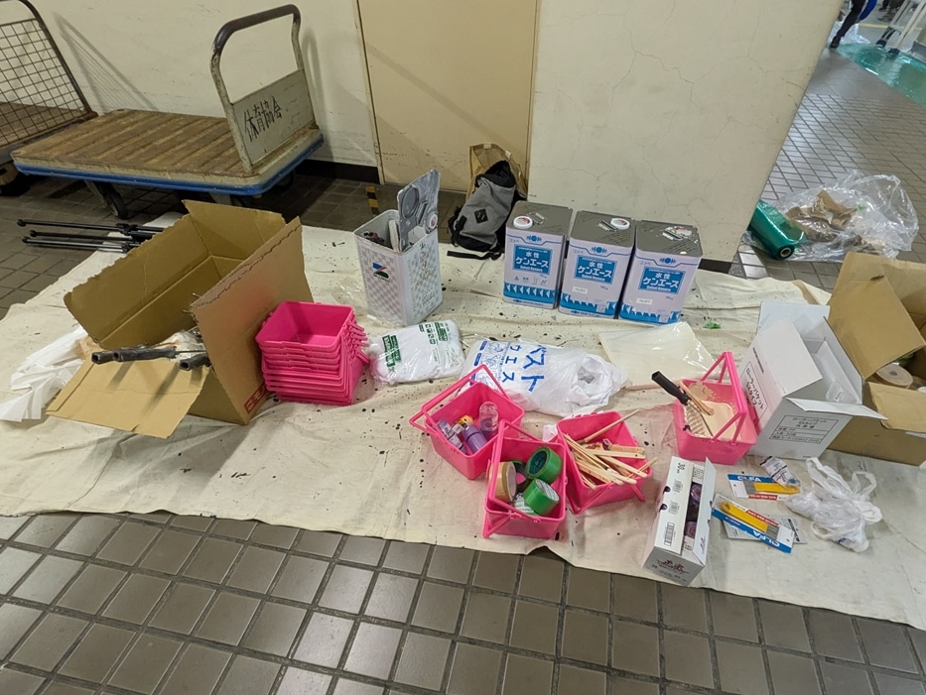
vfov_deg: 71.5
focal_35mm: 18
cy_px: 384
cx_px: 510
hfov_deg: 87.4
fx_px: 482
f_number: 2.2
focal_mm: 1.83
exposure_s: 1/33.3
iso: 449
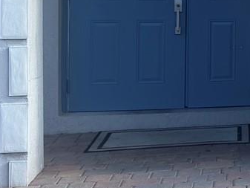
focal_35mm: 114
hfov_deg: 14.7
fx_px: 824
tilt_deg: -0.7
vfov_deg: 12.8
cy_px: -15
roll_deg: -0.8
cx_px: 477
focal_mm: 6.76
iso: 80
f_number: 1.78
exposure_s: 1/1285
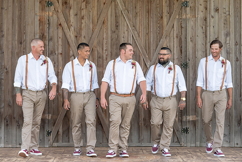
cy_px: 74
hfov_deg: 18.9
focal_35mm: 108
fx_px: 727
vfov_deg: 12.7
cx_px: 124
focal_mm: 95
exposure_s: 1/250
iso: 125
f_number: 4
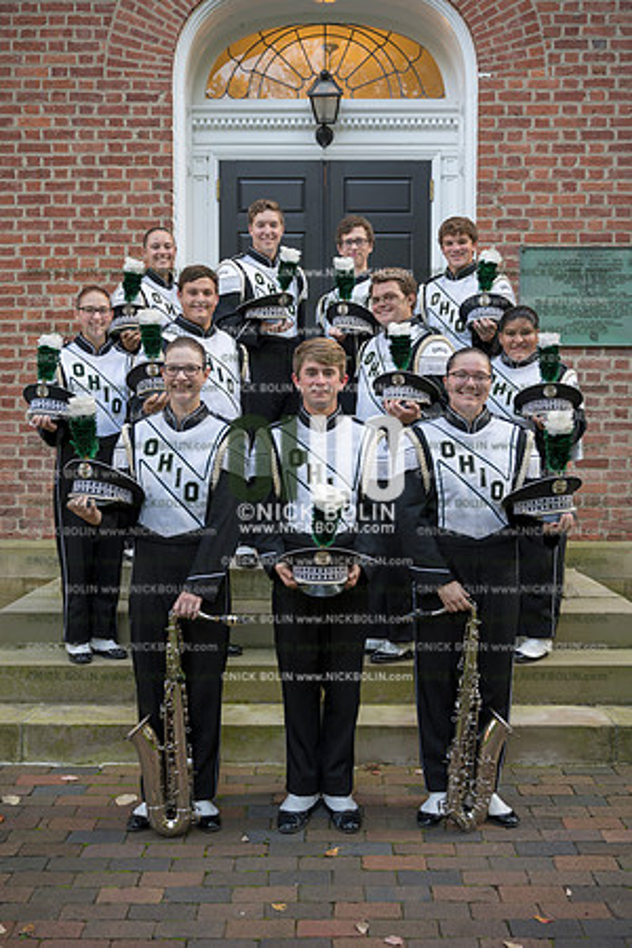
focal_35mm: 38
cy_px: 474
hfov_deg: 35.1
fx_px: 1001
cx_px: 316
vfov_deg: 50.7
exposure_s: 1/40
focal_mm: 38
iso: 125
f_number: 4
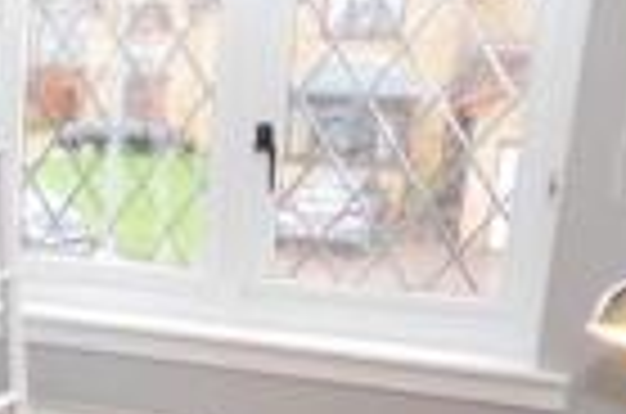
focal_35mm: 71
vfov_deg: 18.7
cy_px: 378
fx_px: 1232
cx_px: -207
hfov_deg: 24.5
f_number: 4
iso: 800
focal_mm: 10
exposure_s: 1/60
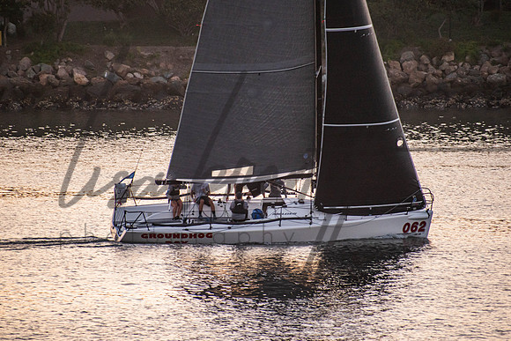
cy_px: 170
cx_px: 256
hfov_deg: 4.3
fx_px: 6737
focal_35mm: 475
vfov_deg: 2.9
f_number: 6.3
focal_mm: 300
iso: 800
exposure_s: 1/80
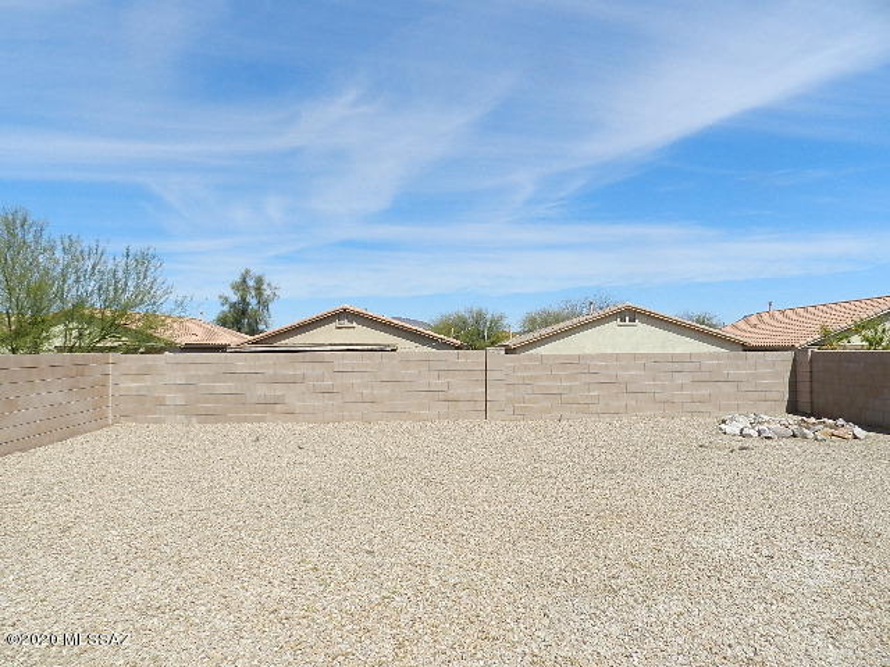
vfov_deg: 58.9
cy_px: 334
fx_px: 591
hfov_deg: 73.9
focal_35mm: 23
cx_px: 445
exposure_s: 1/1000
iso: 160
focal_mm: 4
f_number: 4.5
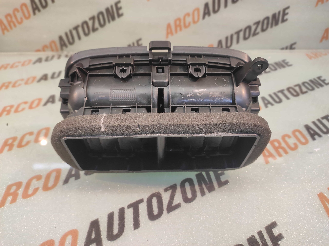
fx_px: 161
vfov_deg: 74.7
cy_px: 123
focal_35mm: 17
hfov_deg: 91.1
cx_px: 164
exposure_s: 1/33
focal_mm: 4.74
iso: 216
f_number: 1.79
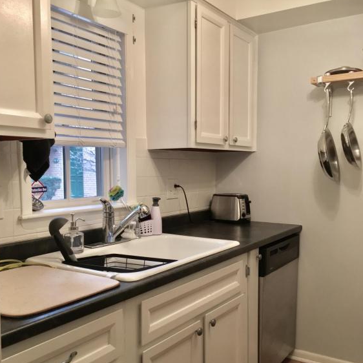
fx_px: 415
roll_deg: +0.4
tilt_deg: -4.4
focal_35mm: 35
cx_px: 178
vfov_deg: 47.1
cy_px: 200
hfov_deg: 47.2
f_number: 2.2
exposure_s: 1/30
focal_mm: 4.15
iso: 125
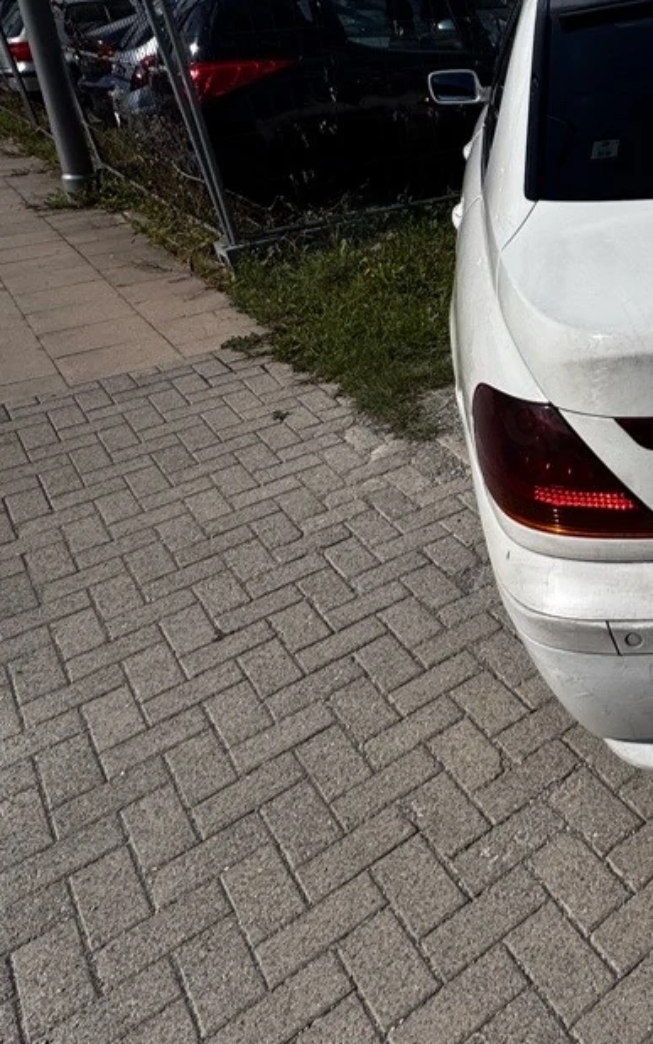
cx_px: 783
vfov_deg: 58.8
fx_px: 911
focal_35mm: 32
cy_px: 383
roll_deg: -3.3
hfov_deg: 32.6
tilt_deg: -23.4
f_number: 2.2
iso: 40
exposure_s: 1/3906
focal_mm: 2.22
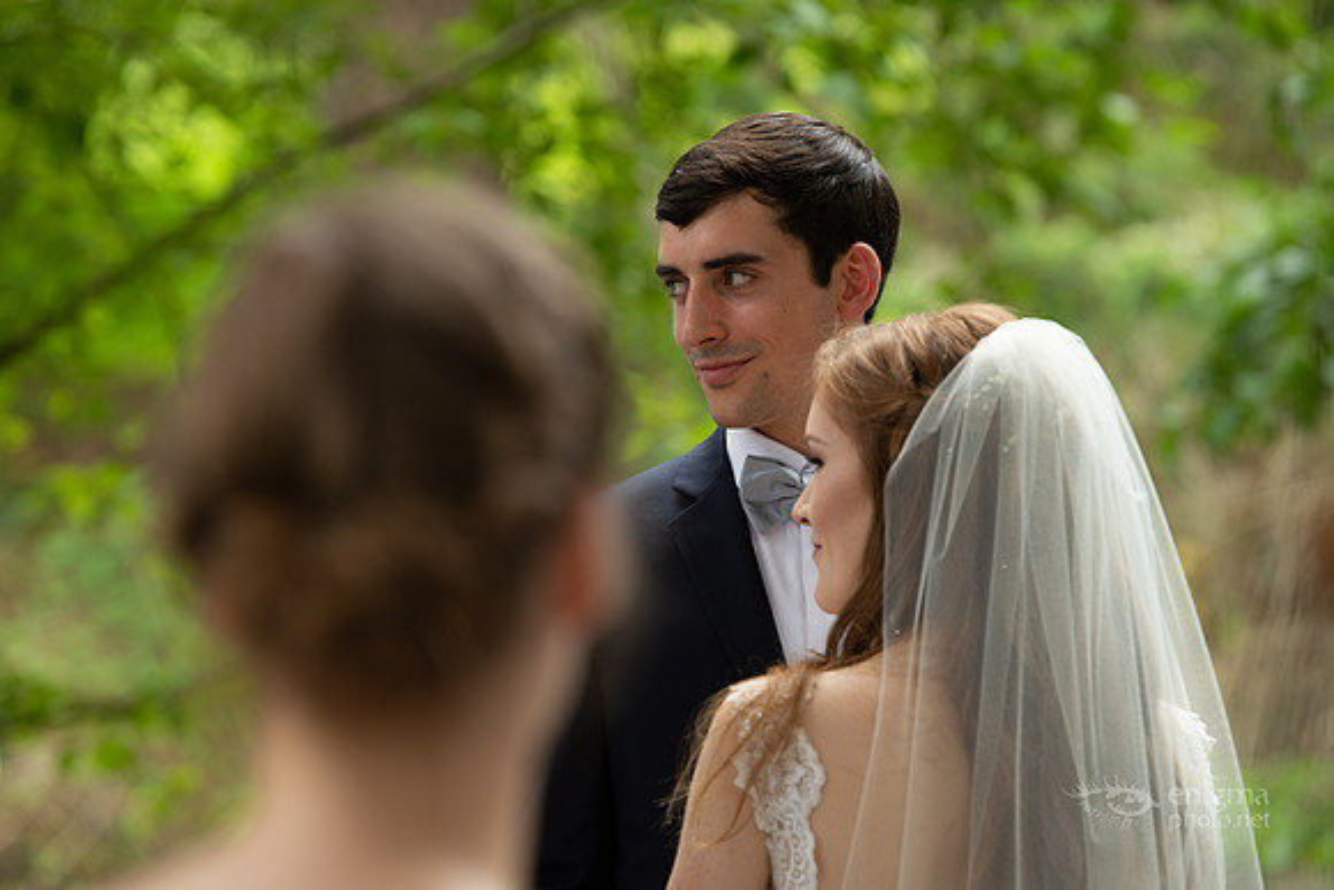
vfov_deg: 5.9
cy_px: 375
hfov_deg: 8.9
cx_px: 742
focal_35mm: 231
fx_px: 8576
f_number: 5.6
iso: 400
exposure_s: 1/125
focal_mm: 200
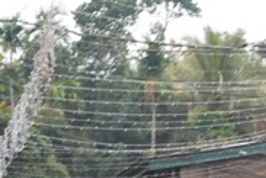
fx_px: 3303
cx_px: 456
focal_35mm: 447
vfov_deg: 3.0
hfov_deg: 4.6
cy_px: 405
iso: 400
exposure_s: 1/250
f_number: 4.5
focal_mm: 25.7
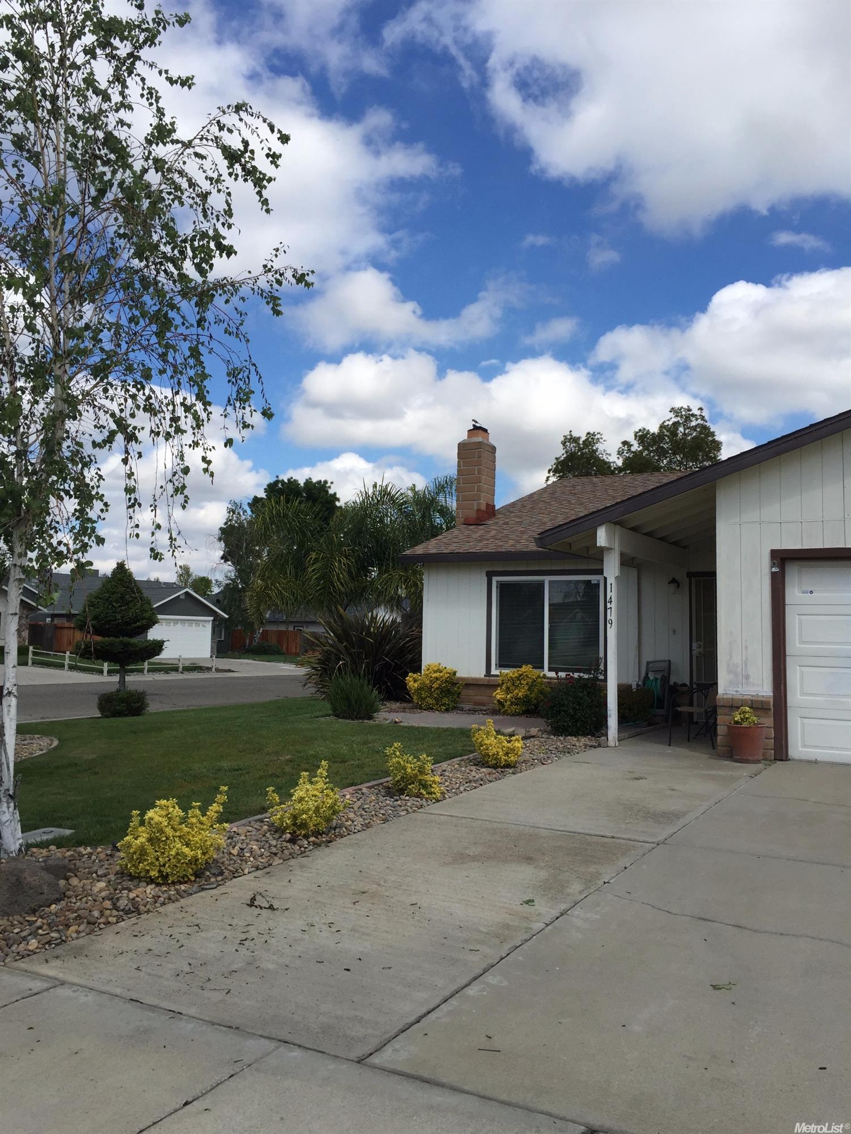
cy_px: 567
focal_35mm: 29
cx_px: 426
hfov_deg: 48.2
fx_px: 951
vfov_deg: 61.7
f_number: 2.2
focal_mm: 4.15
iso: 32
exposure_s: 1/2825
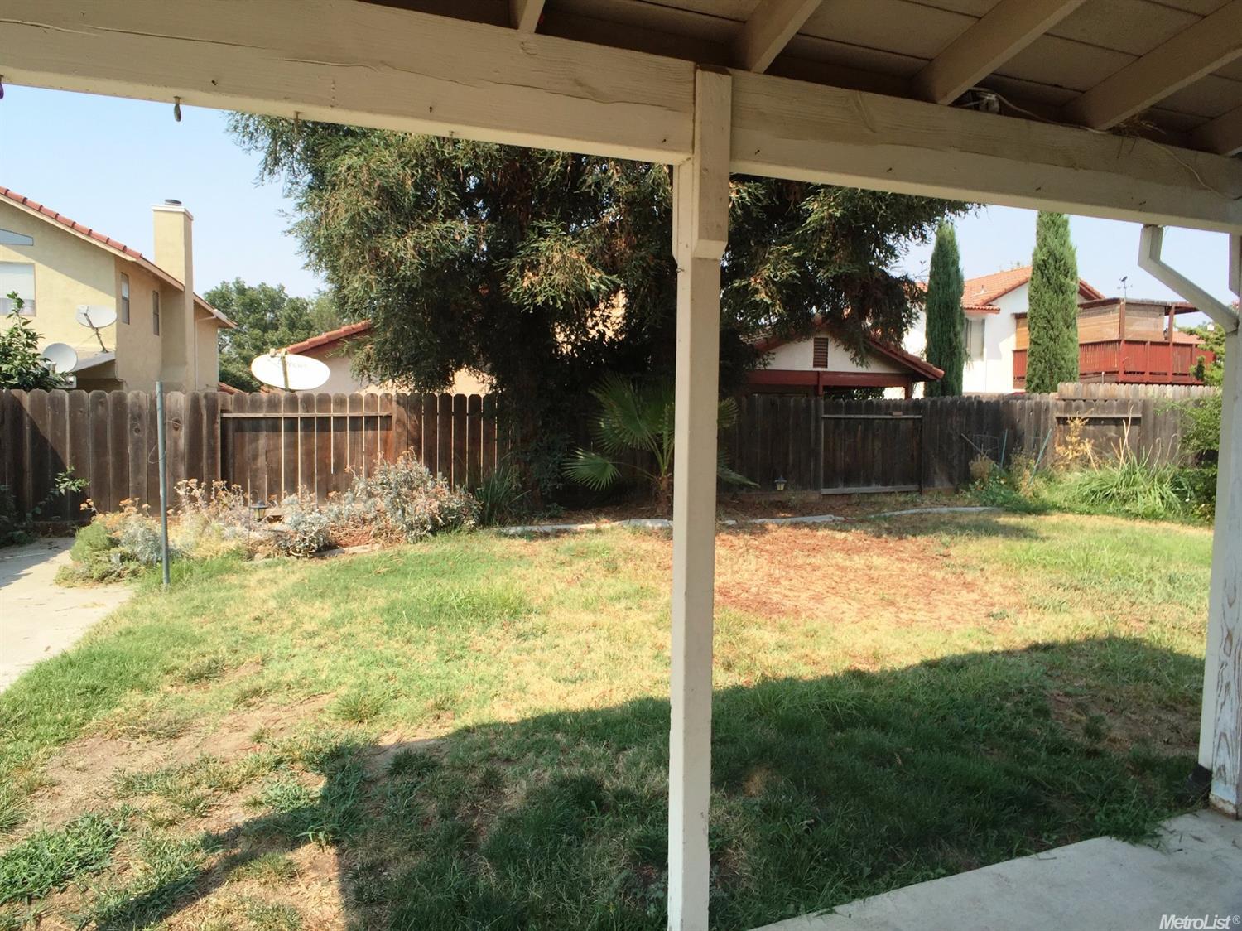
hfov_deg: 61.7
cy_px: 466
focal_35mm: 29
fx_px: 1040
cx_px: 621
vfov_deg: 48.2
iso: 32
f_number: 2.2
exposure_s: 1/1014
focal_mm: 4.15
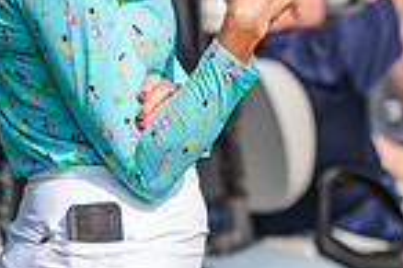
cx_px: 353
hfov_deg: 4.7
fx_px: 4898
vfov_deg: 3.1
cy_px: 23
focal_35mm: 438
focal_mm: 110
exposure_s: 1/640
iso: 64
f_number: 3.5
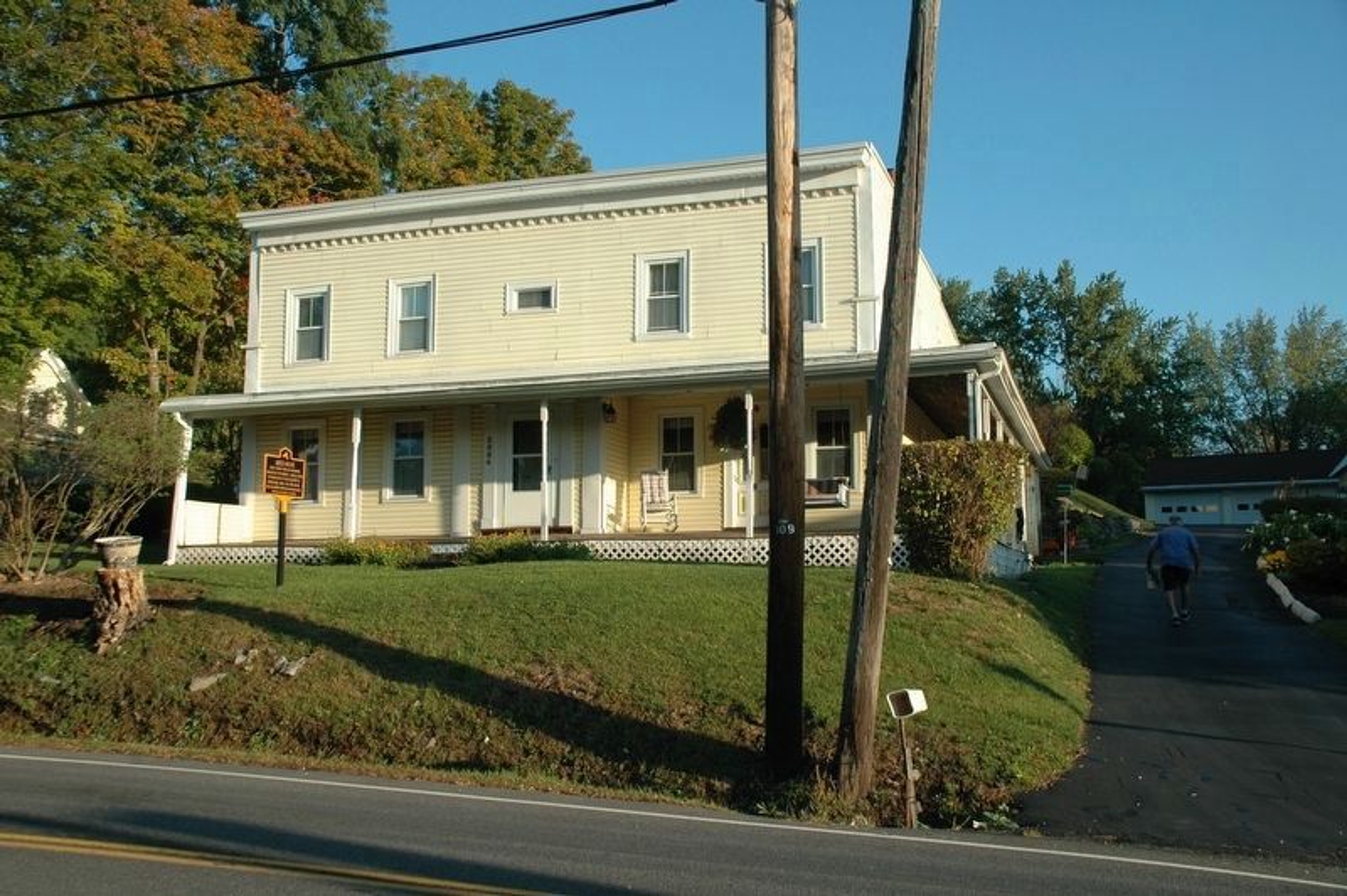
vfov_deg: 36.8
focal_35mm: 36
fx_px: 1346
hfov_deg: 53.2
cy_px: 448
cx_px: 674
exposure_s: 1/250
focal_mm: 24
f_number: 8
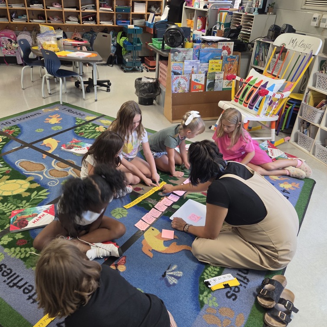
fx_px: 299
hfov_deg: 57.1
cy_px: 166
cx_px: 140
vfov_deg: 57.3
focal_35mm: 28
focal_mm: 5.4
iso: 250
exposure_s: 1/60
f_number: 1.8
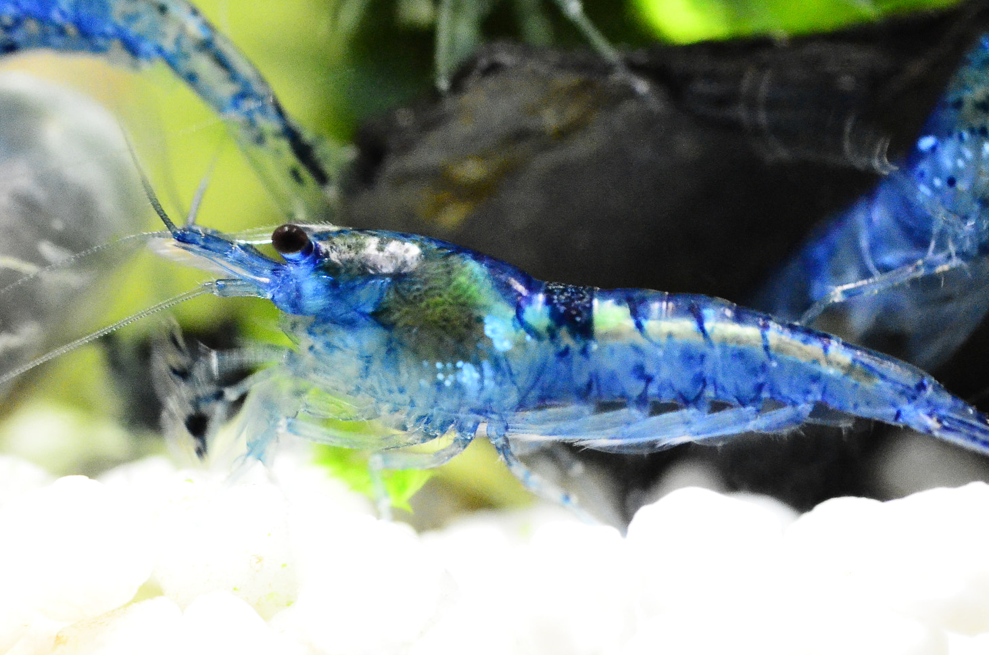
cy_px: 266
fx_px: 2879
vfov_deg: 13.0
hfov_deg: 19.5
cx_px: 574
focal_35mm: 105
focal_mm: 50
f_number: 7.1
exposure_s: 1/30
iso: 6400
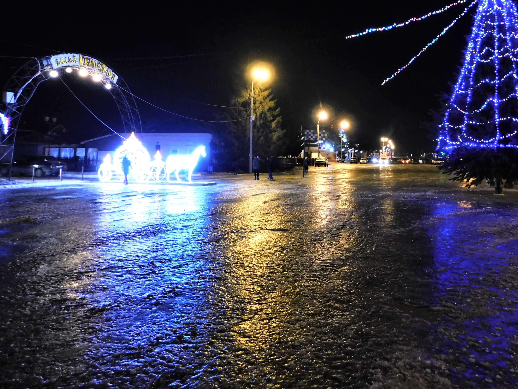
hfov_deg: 57.7
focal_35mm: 31
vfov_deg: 44.8
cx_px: 323
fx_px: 464
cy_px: 134
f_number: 3
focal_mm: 4
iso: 900
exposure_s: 1/15
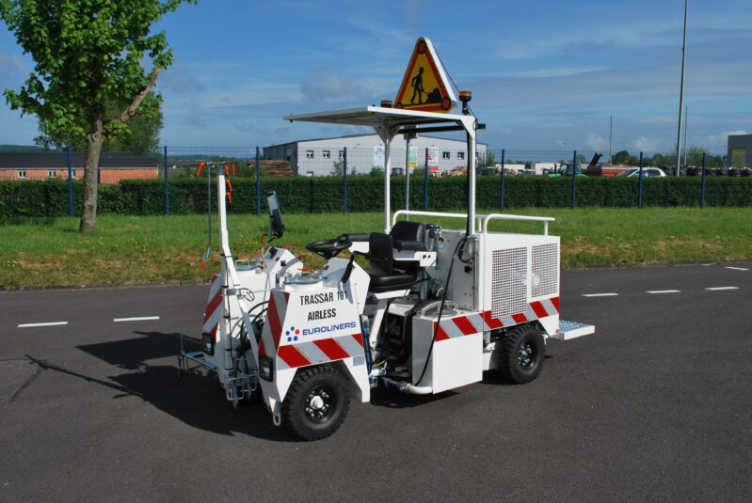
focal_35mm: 36
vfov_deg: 37.0
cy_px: 252
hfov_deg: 53.1
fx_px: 753
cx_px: 376
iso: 100
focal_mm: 24
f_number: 9
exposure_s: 1/320
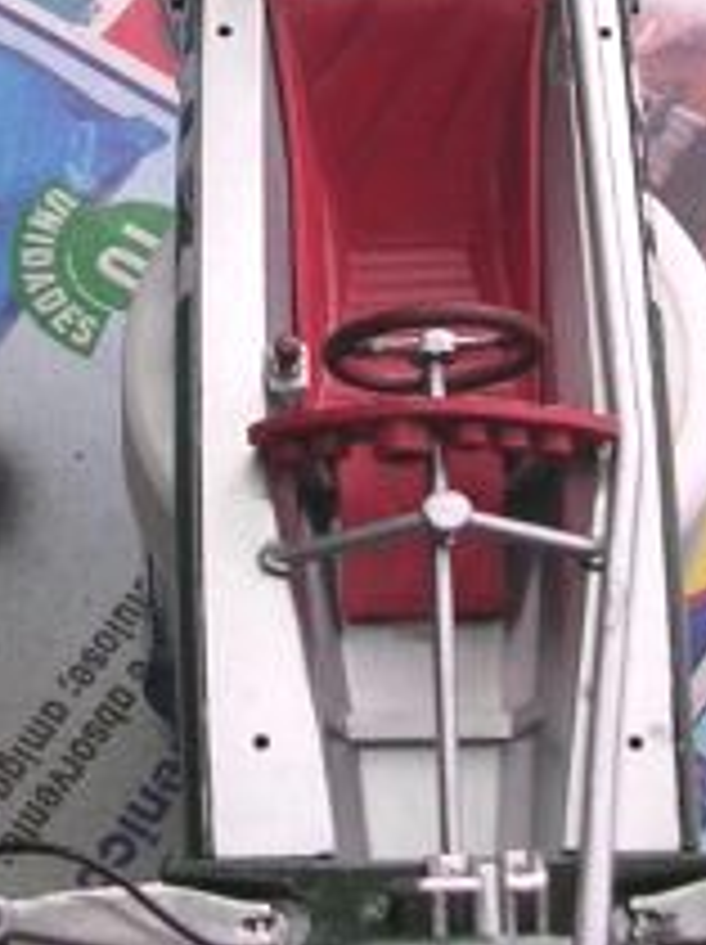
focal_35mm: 116
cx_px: 378
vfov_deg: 16.7
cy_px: 14
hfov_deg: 12.7
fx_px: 3161
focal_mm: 5.8
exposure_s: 1/68.5
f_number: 2.8
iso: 100
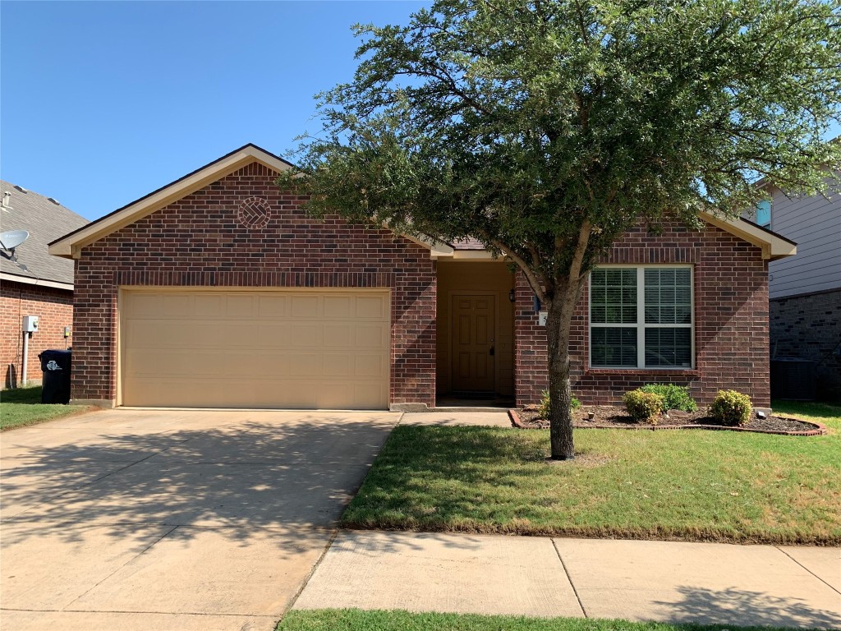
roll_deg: -1.3
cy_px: 316
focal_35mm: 26
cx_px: 420
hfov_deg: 67.3
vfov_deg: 53.1
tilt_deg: +1.8
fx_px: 632
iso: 25
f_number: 1.8
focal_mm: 4.25
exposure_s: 1/1266
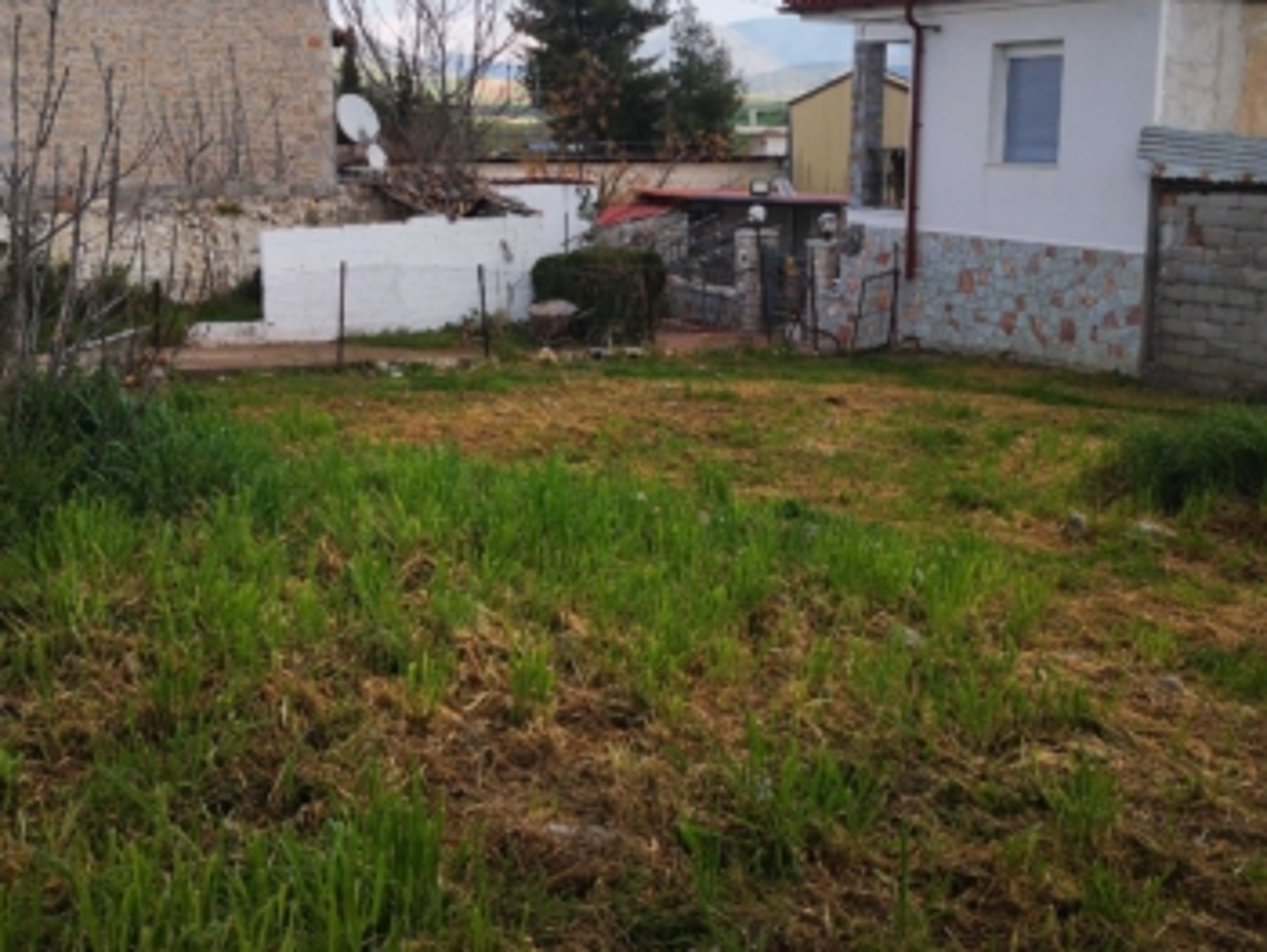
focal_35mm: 45
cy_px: 387
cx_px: 568
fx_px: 1648
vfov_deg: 32.1
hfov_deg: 42.0
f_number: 1.8
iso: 50
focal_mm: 3.95
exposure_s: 1/1580
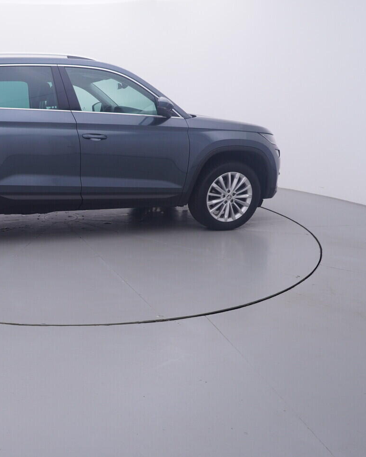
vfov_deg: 56.1
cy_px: 228
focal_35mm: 32
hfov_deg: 42.9
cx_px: 48
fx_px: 429
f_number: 5
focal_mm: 15
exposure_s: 1/80
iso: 200
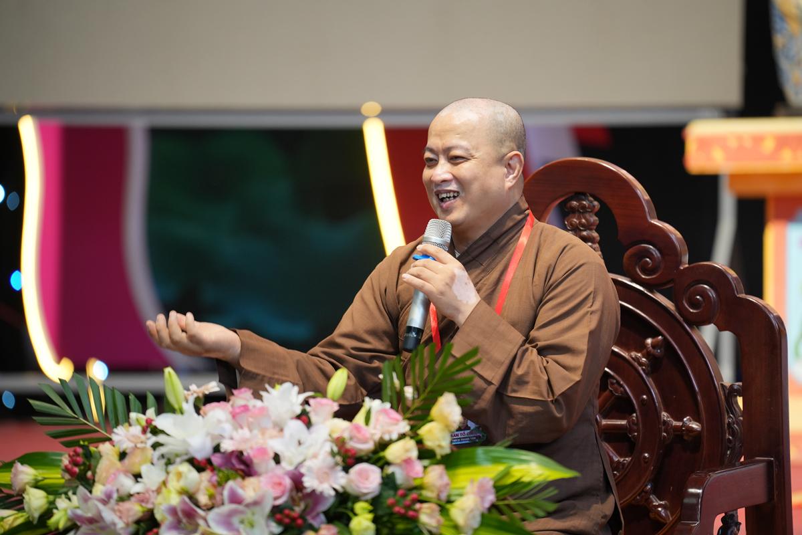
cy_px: 268
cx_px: 401
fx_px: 4455
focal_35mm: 200
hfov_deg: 10.3
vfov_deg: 6.9
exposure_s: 1/125
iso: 1250
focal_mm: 200
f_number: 2.8
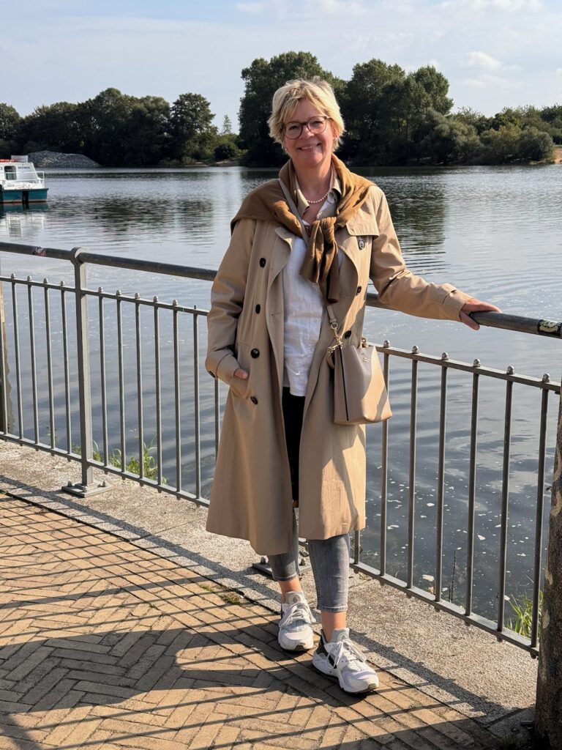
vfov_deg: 39.7
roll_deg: +0.9
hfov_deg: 30.3
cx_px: 281
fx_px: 1039
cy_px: 375
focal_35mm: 48
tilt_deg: -11.7
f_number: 1.78
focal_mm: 6.76
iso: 64
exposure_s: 1/3817
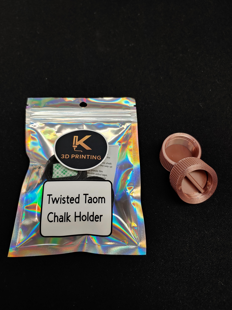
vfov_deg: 69.4
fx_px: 223
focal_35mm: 25
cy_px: 155
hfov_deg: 54.9
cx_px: 116
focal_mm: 4.23
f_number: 1.5
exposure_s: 1/40
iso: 100
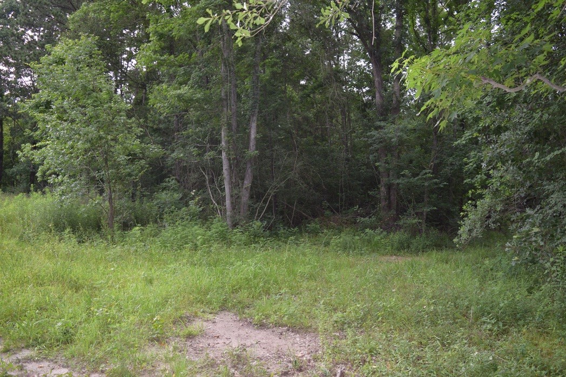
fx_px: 471
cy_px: 188
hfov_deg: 61.9
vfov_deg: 43.6
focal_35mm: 30
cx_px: 283
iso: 320
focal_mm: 20
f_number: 3.8
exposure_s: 1/200
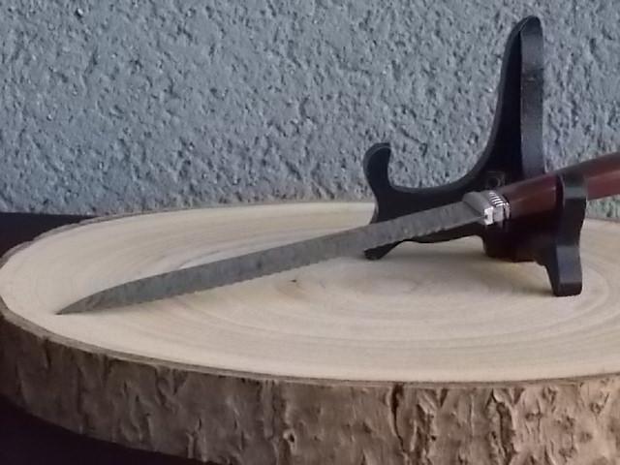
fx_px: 2328
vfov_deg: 11.4
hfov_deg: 15.2
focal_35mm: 130
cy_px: 232
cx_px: 310
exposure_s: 1/200
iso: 800
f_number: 6.5
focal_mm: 23
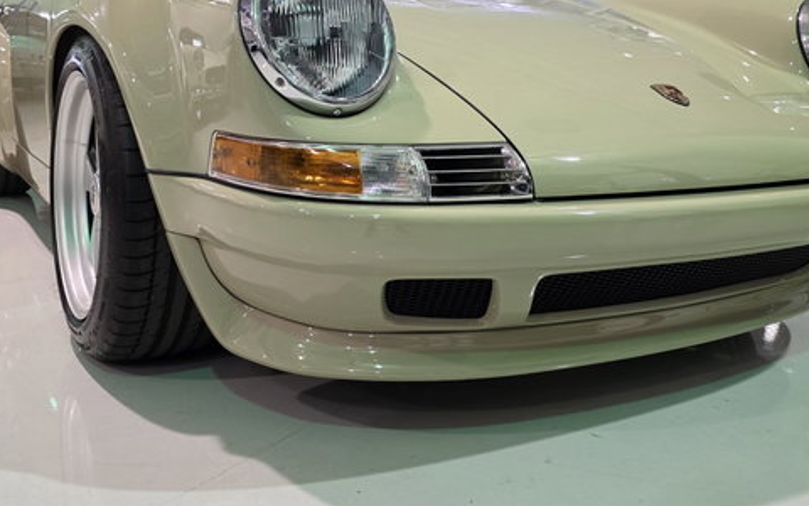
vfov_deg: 32.6
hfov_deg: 50.3
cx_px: 437
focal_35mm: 39
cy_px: 184
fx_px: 860
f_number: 1.7
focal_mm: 6.3
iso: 500
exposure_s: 1/120
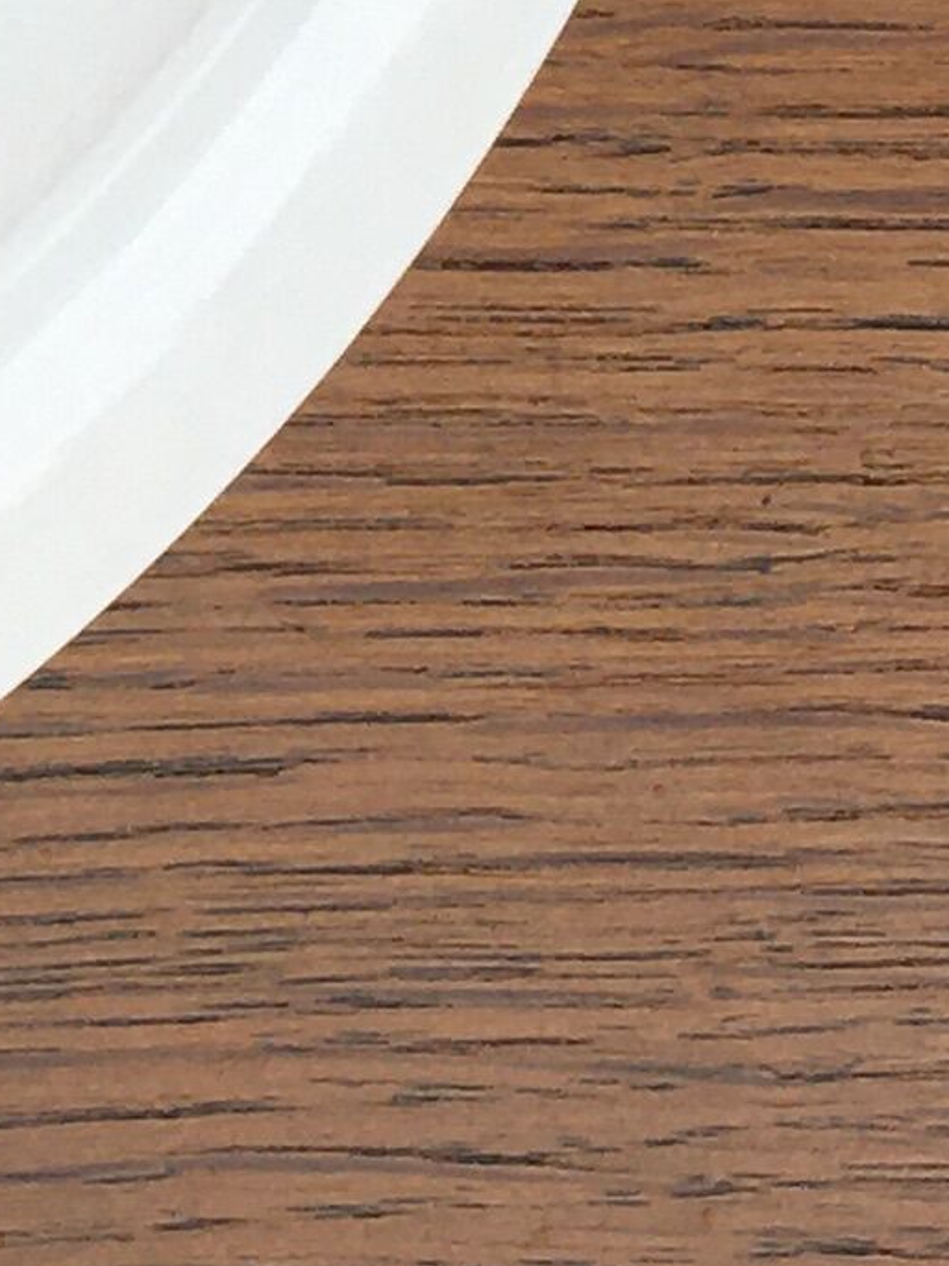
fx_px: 6251
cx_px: -1251
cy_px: -1046
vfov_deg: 10.8
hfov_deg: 8.1
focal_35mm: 171
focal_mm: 4.15
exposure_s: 1/557
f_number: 2.2
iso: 25
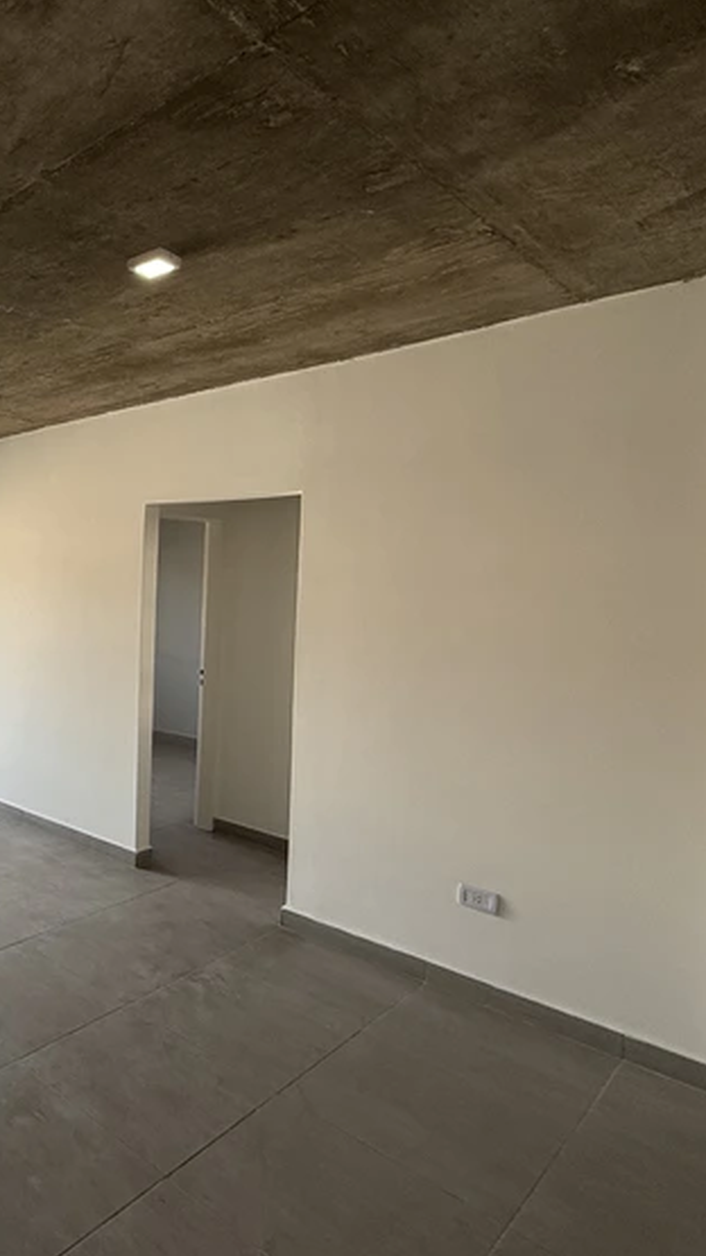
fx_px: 733
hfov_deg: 39.9
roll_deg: -0.6
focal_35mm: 22
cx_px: -102
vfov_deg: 81.2
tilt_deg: -2.5
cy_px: 618
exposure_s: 1/102
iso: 64
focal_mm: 2.22
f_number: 2.2
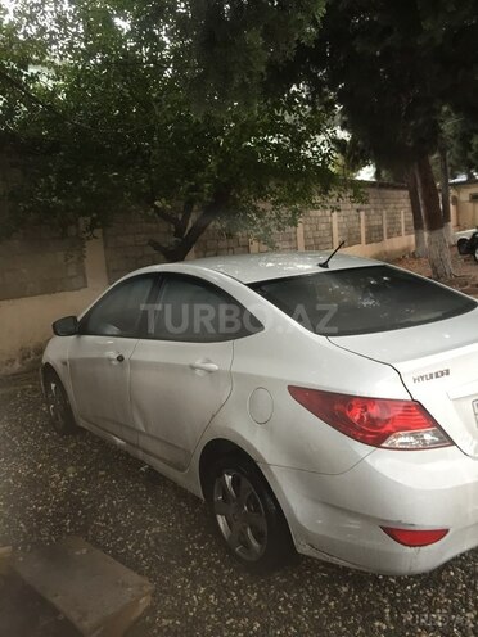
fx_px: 534
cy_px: 318
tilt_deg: -8.8
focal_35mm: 29
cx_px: 239
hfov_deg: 48.2
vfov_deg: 61.7
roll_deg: +5.7
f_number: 2.2
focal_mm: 4.15
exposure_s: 1/33
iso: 80
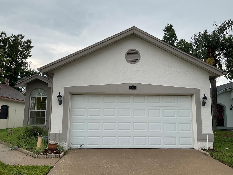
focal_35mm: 30
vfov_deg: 46.8
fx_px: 202
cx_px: 120
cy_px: 89
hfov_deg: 60.0
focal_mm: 3
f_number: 1.8
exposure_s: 1/642
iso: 16
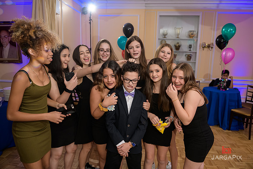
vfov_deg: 49.6
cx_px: 126
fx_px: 183
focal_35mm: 26
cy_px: 84
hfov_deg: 69.4
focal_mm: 26
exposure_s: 1/125
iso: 1250
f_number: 3.2
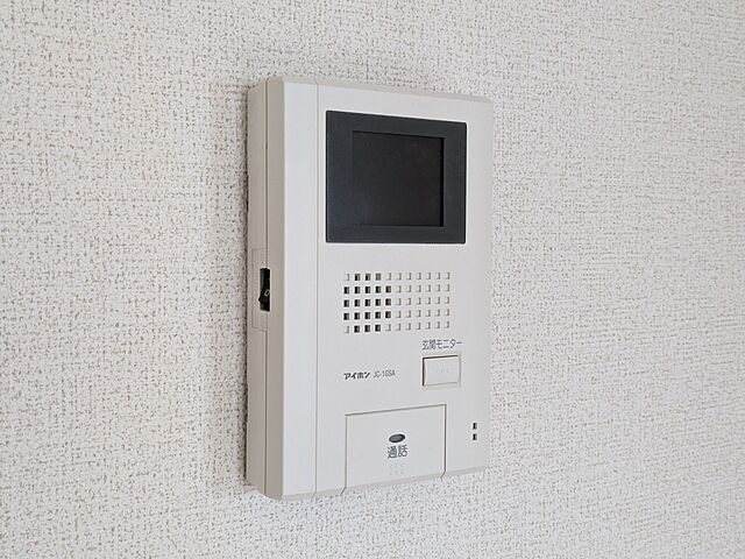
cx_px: 372
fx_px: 1098
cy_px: 280
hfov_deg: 37.5
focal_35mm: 51
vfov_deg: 28.6
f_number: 1.89
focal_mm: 5.43
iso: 371
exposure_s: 1/120
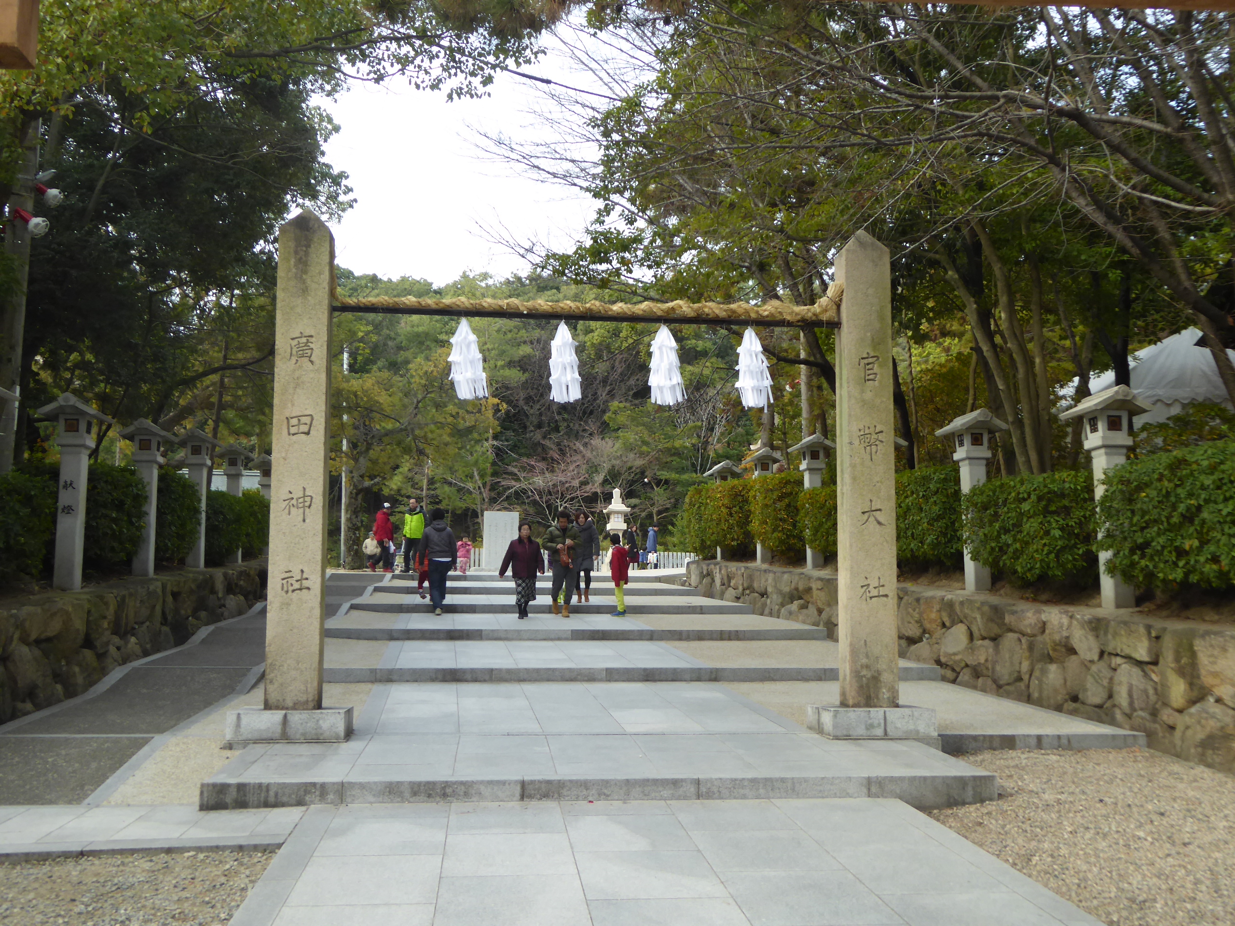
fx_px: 1284
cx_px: 618
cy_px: 463
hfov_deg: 51.4
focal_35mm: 36
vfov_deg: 39.7
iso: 160
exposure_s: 1/250
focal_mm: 6.3
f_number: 3.7
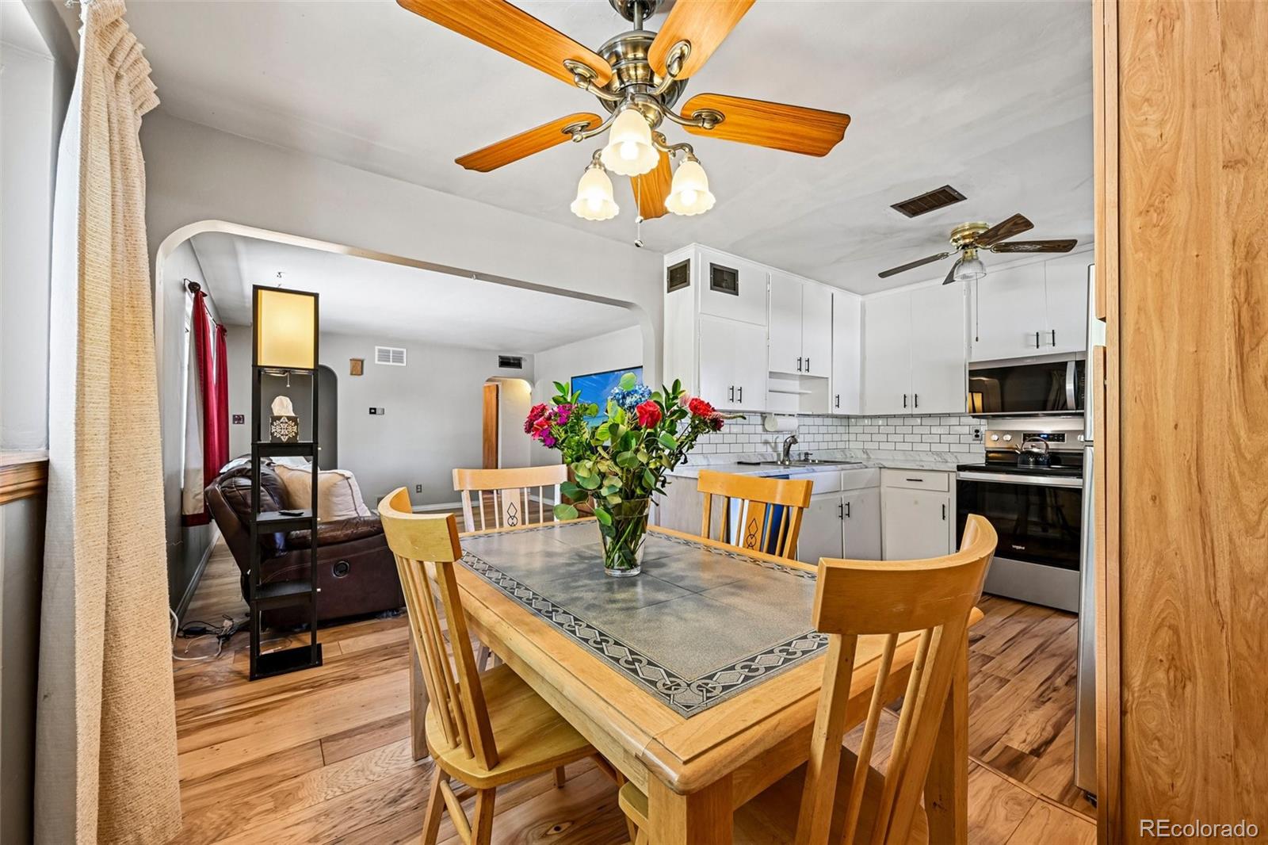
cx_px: 634
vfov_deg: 81.2
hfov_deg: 104.3
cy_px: 422
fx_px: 493
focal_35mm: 14
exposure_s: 1/5
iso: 400
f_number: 10
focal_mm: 14
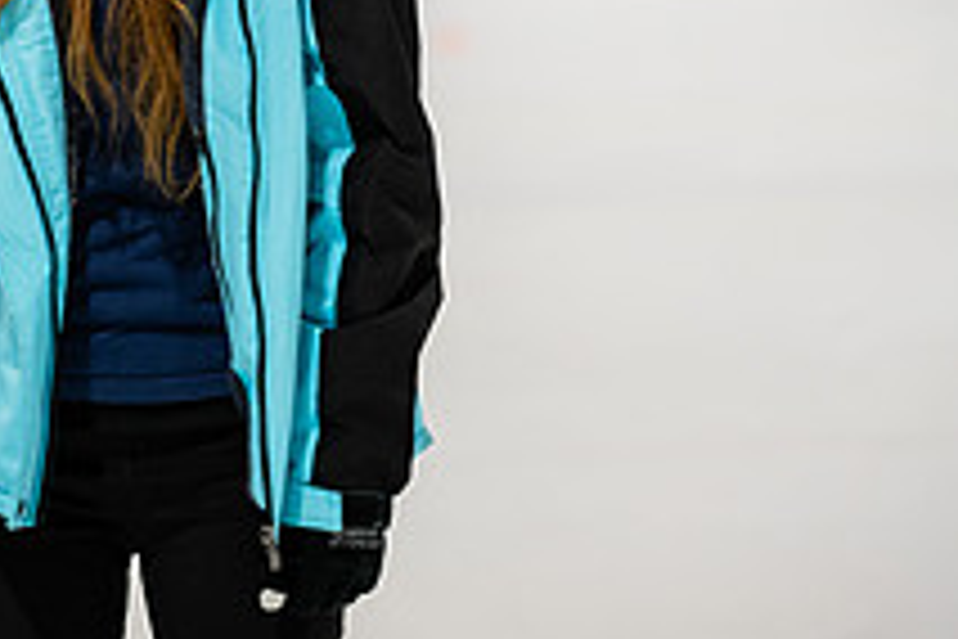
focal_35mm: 215
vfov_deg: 6.3
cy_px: -238
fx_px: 5721
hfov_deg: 9.6
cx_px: 297
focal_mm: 102
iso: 400
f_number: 2.8
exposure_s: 1/500
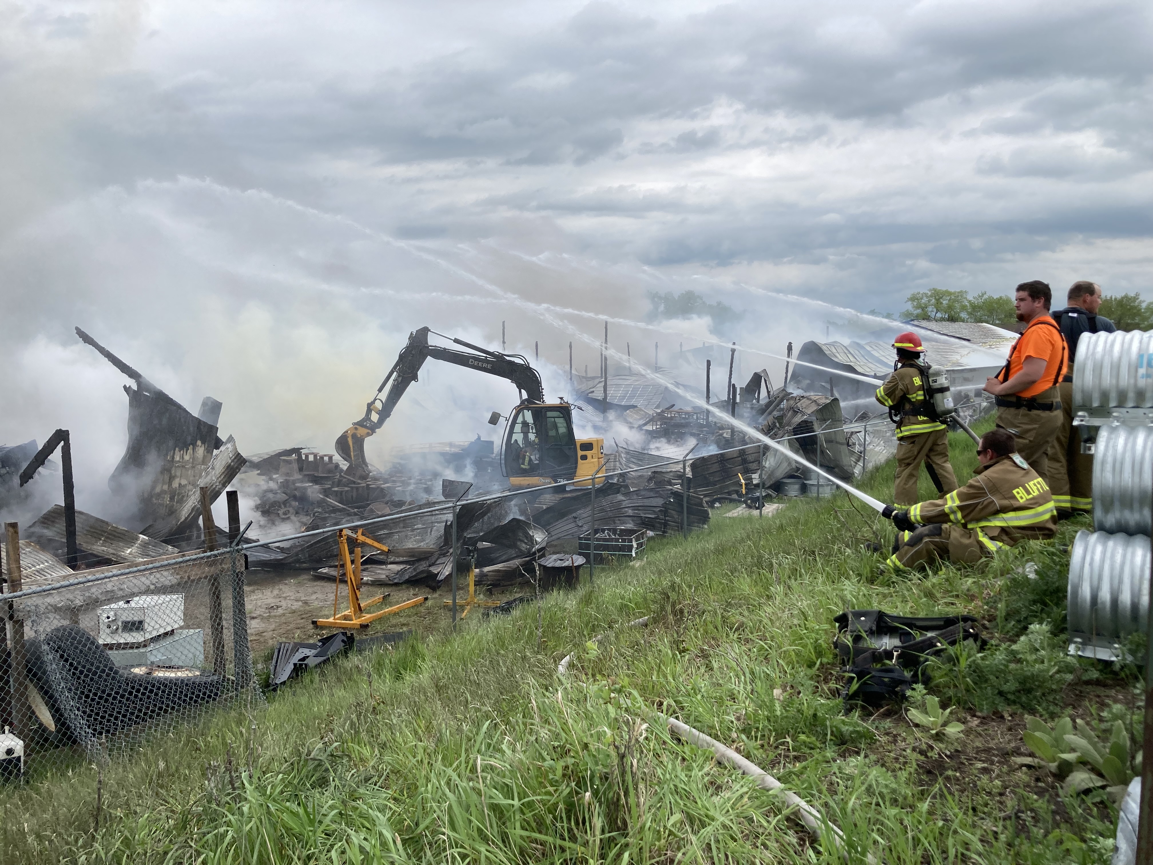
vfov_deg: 49.7
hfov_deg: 63.4
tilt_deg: -4.7
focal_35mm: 28
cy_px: 432
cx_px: 576
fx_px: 933
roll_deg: -0.1
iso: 20
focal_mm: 3.99
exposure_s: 1/527
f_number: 1.8
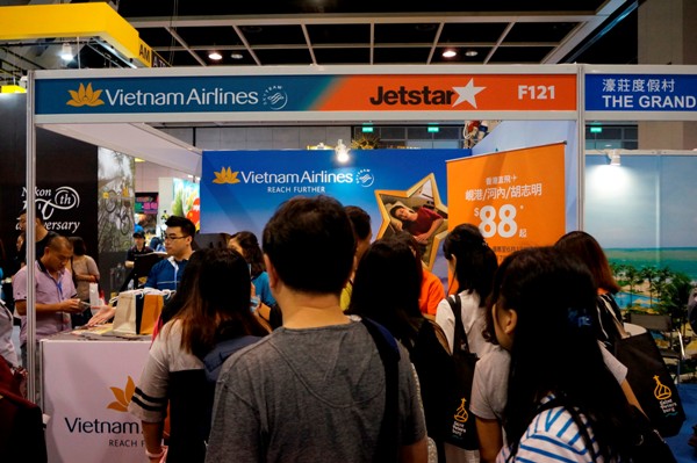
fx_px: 522
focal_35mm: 27
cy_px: 232
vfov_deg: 47.9
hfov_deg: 67.4
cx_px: 348
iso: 2000
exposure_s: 1/160
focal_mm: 18
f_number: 4
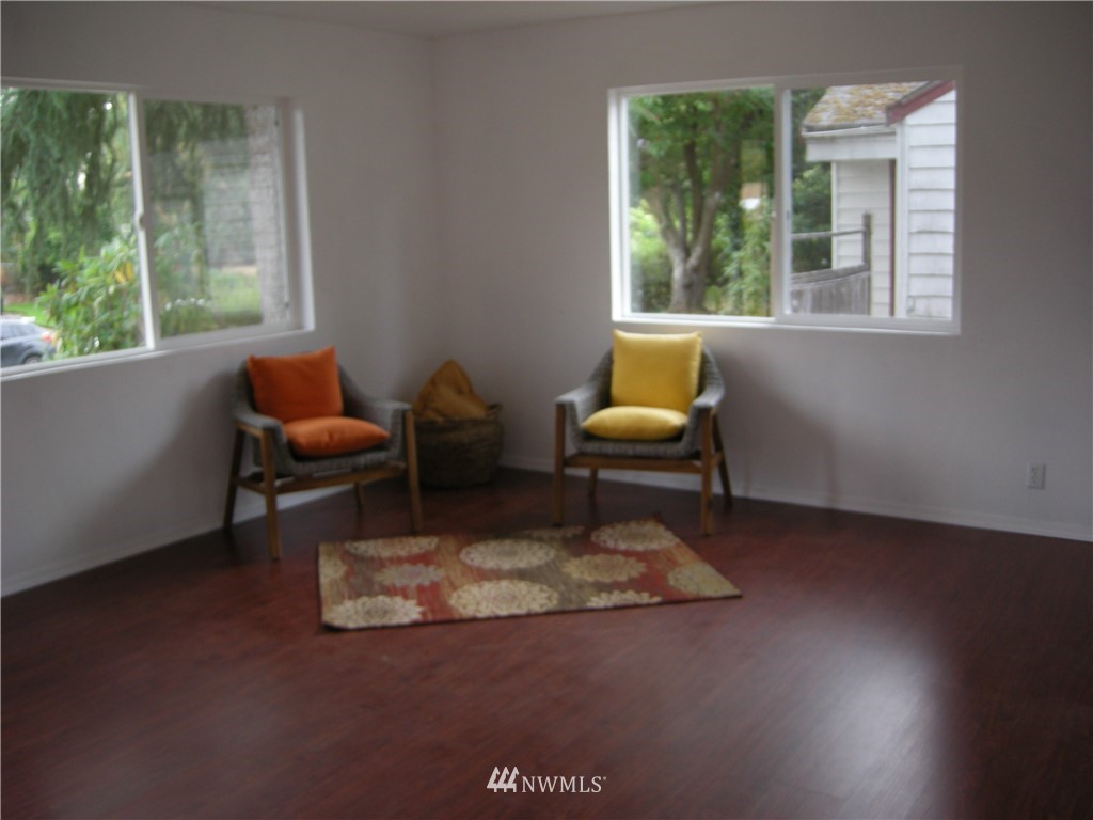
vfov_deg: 39.7
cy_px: 410
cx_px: 546
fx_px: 1137
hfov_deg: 51.4
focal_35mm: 36
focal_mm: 7.5
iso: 74
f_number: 2.7
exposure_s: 1/62.3
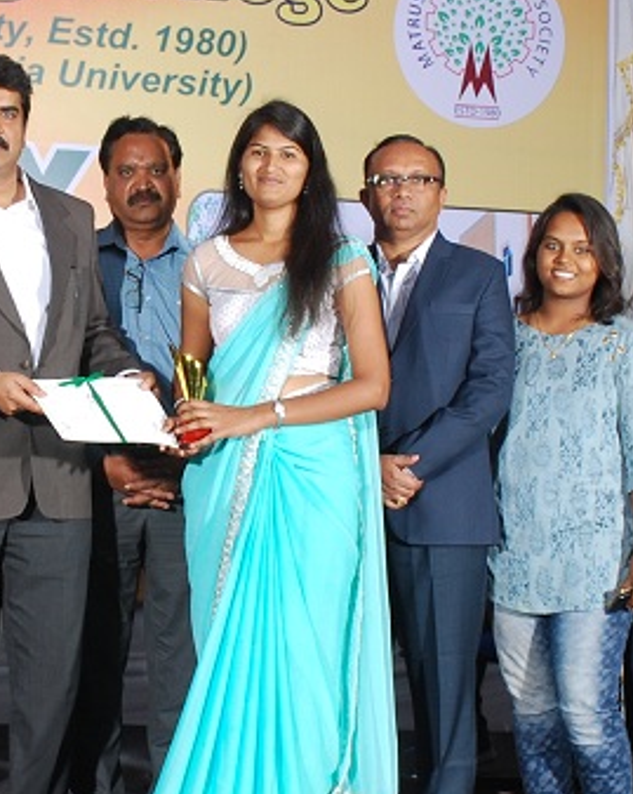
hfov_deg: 12.6
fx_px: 2852
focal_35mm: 122
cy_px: 412
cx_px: 148
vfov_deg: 15.8
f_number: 8
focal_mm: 25
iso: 200
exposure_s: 1/160
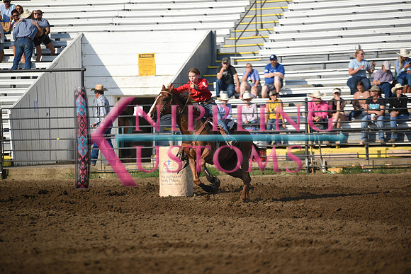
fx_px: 2284
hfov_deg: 10.3
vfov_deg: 6.9
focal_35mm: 200
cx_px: 206
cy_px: 137
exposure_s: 1/4000
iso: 320
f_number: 2.8
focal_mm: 200
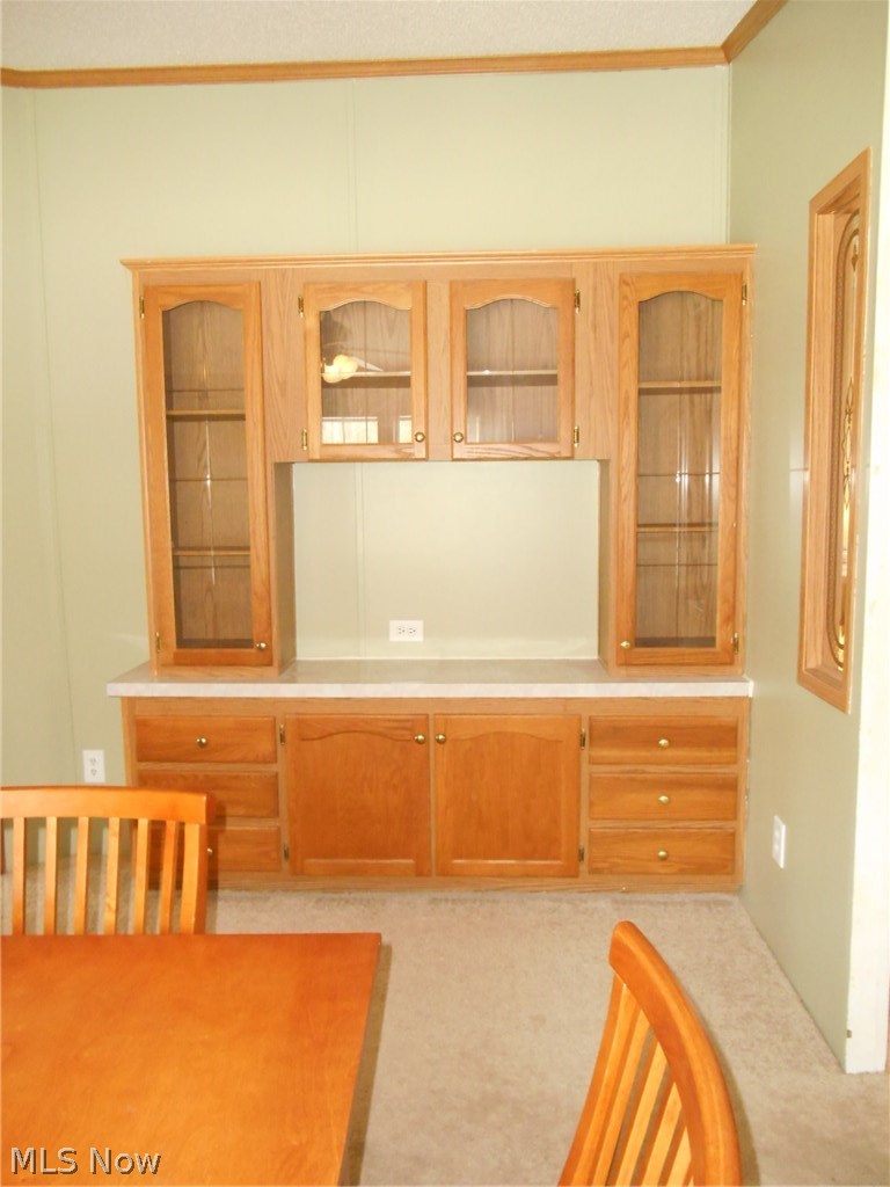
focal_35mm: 26
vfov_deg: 67.3
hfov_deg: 53.1
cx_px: 445
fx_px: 891
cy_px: 594
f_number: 3.4
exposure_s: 1/25
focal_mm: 4.7
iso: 640
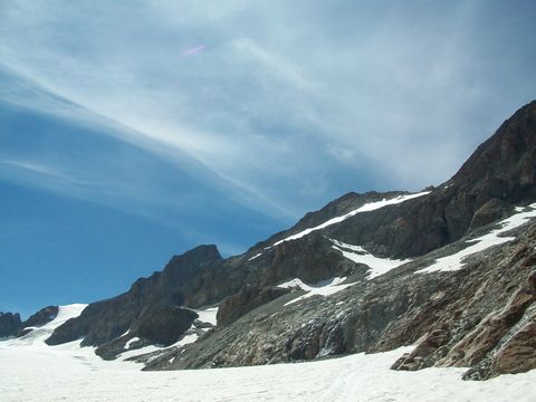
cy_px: 201
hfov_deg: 54.0
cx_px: 268
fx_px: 526
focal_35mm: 34
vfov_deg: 41.8
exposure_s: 1/800
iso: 80
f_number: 5.5
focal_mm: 5.7
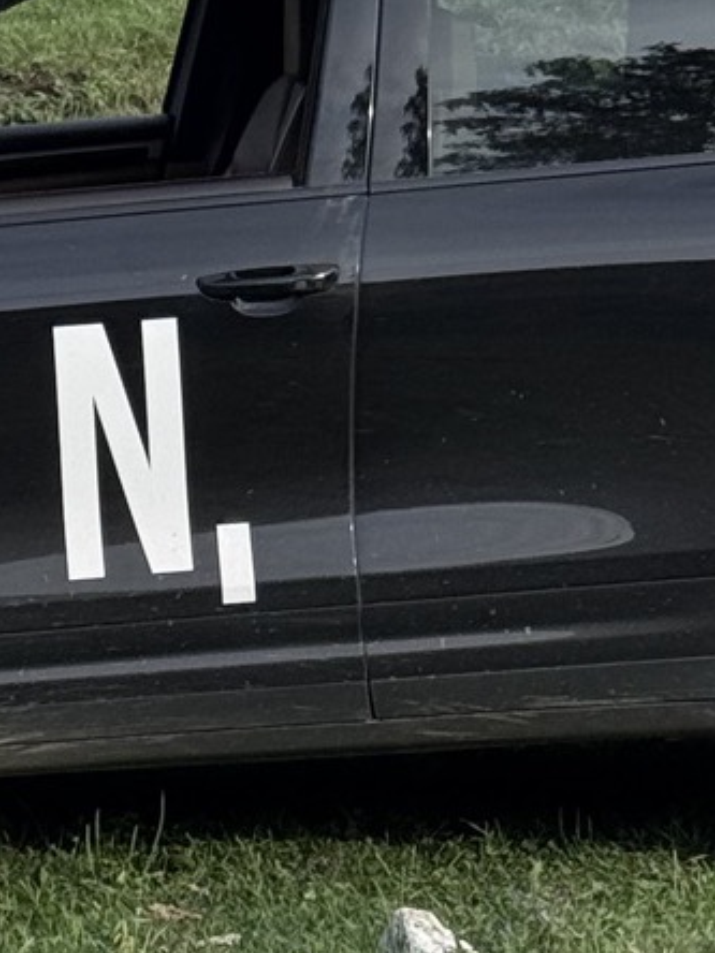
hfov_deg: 6.9
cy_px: -653
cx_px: 94
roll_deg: +0.0
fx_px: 5949
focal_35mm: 216
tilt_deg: +3.4
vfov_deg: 8.8
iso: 64
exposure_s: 1/2959
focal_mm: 6.76
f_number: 1.78
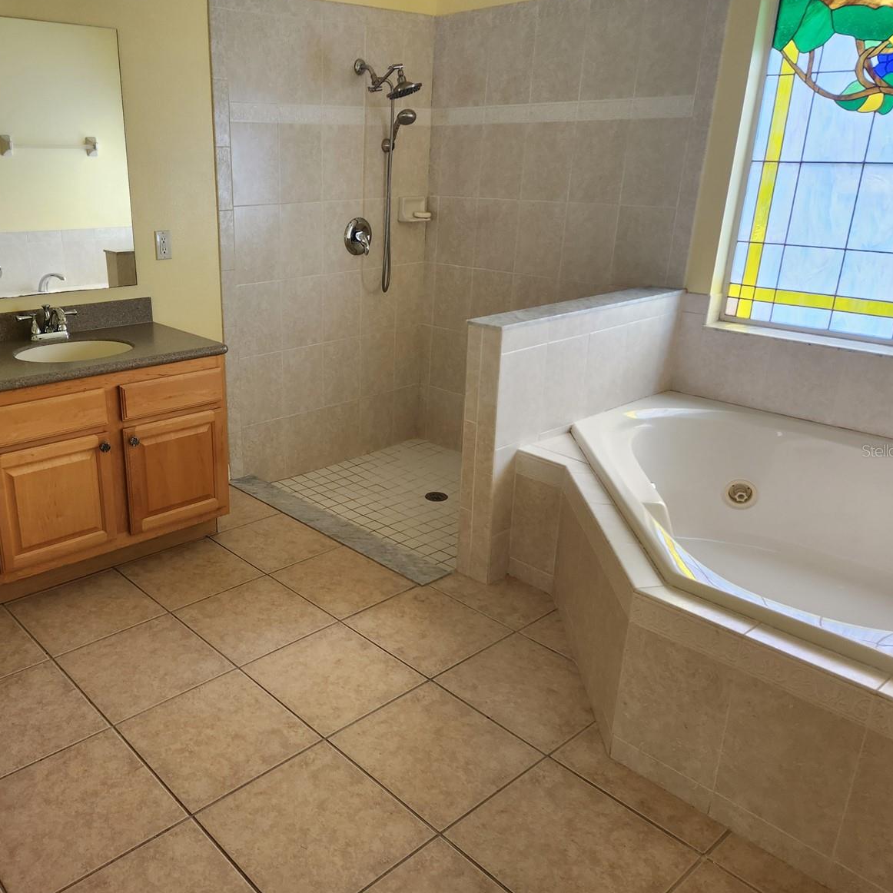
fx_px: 817
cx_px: 320
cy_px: 450
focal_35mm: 28
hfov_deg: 56.4
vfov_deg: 57.3
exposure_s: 1/120
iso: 160
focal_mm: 5.4
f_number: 1.8
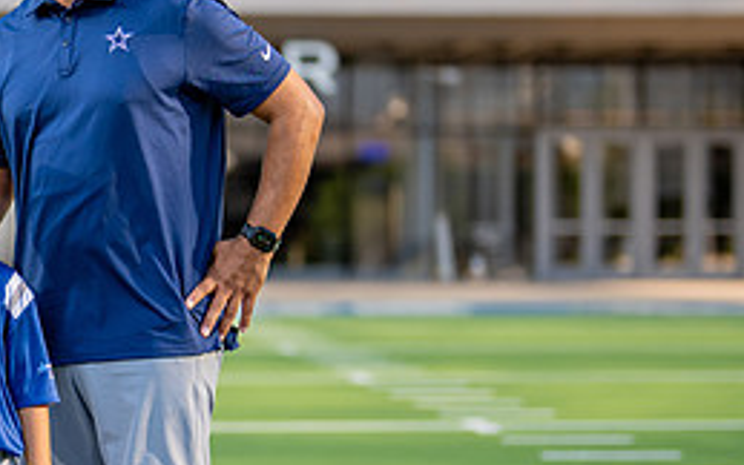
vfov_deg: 9.1
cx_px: 45
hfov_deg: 14.3
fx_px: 2920
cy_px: 318
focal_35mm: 144
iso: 125
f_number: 1.2
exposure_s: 1/3200
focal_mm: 50
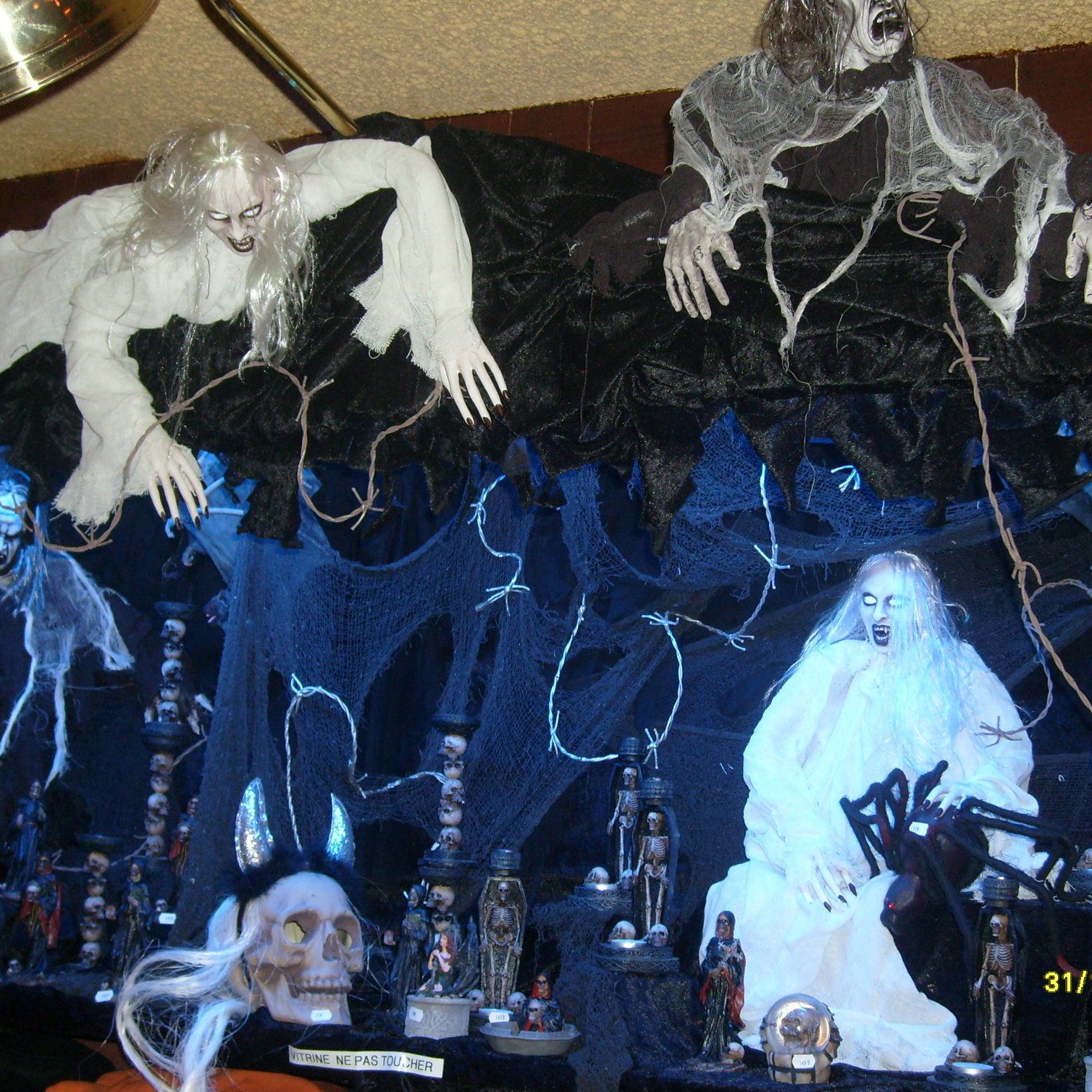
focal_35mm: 42
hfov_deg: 40.0
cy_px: 541
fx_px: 1499
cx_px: 599
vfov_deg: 40.0
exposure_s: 1/45
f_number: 2.8
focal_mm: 5.8
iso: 100
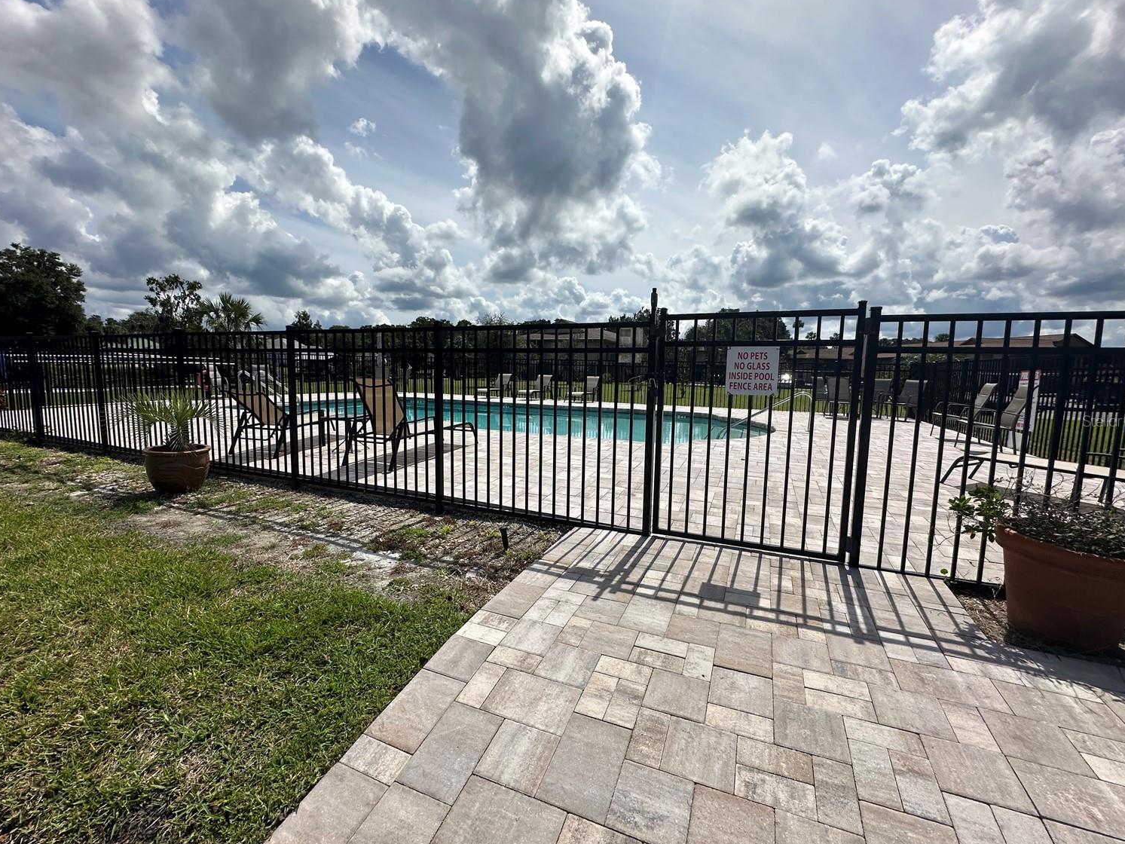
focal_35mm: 15
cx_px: 551
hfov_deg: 98.2
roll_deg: -1.0
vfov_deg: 81.8
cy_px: 420
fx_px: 488
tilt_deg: -6.6
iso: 50
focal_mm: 2.22
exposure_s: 1/5051
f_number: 2.2
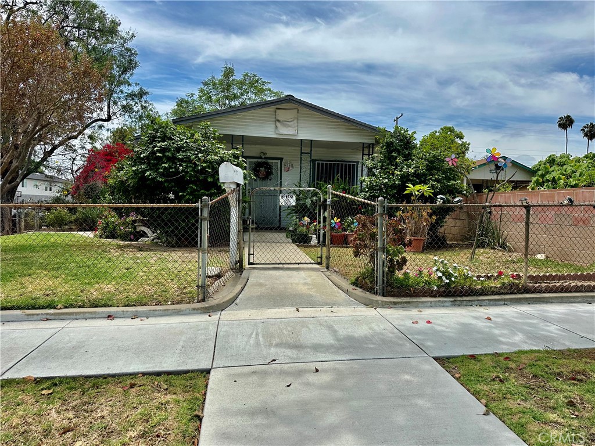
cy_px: 223
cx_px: 298
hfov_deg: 71.6
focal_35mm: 24
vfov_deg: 56.8
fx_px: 413
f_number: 1.78
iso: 80
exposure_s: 1/4762
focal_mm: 6.86
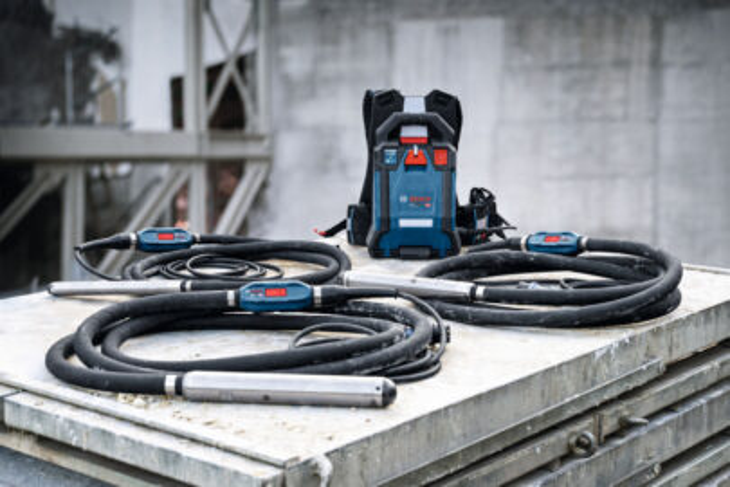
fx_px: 1257
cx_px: 365
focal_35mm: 62
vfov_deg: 21.9
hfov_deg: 32.4
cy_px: 244
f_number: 7.1
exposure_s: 1/100
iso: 560
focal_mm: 62
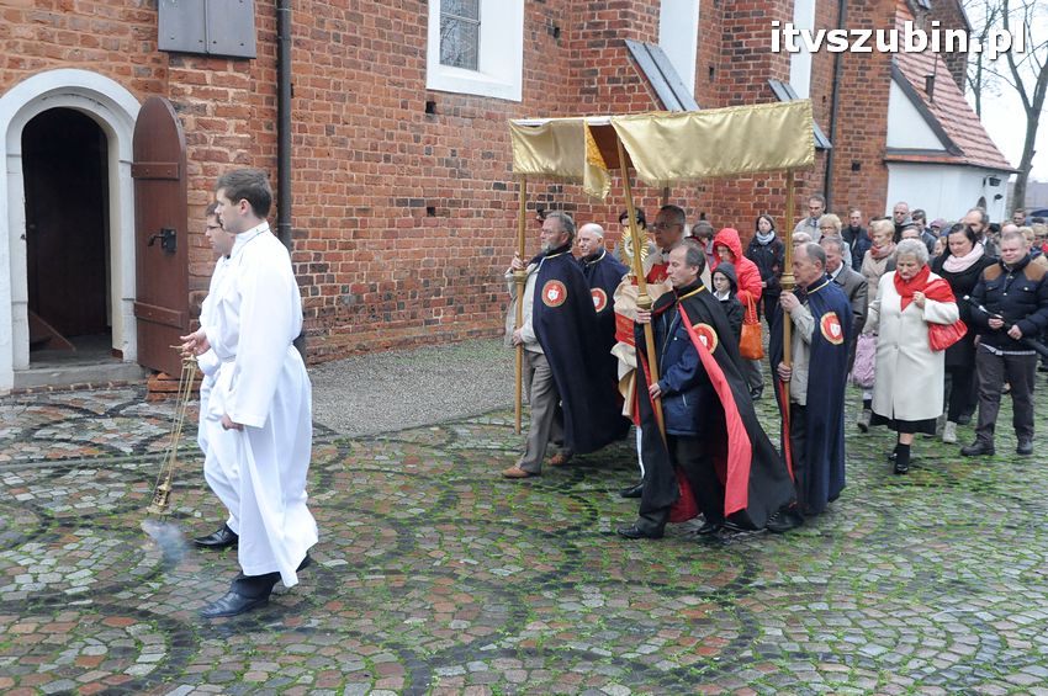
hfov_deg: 49.6
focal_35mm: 39
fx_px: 1134
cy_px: 348
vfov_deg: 34.1
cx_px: 524
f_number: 7.1
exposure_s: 1/200
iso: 1600
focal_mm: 26
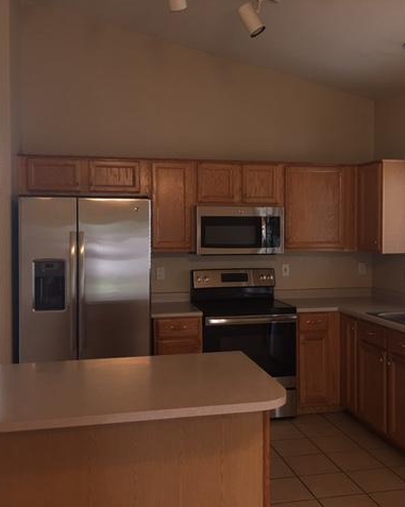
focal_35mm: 38
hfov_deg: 39.0
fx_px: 570
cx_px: 232
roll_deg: +0.2
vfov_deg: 48.0
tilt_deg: -2.0
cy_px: 253
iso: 40
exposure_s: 1/15
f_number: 2.2
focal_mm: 4.15
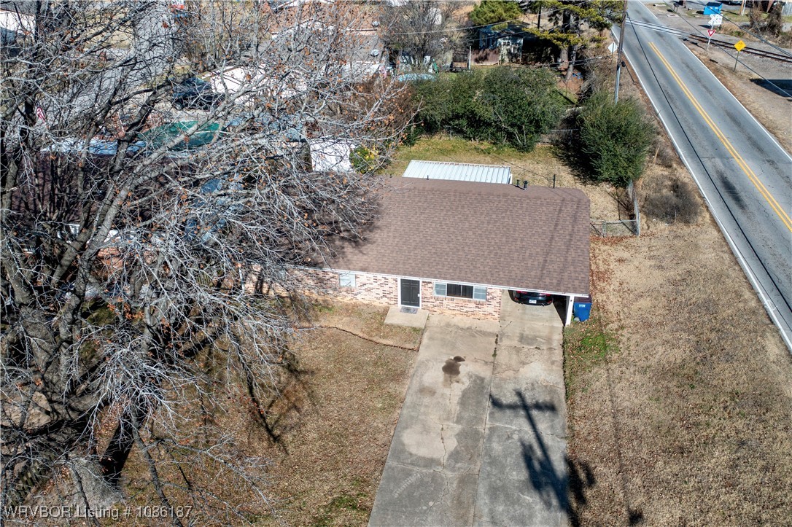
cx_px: 396
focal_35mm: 28
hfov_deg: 65.5
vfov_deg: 46.4
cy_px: 264
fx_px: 616
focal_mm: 10.26
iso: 100
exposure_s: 1/3200
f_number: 3.2
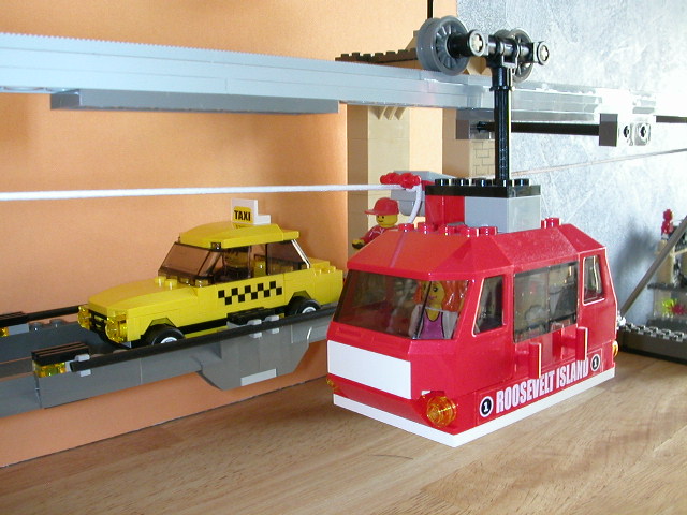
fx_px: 734
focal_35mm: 37
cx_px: 344
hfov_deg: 50.1
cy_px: 258
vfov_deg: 38.7
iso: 200
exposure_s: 1/4.4
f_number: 4.5
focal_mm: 5.6
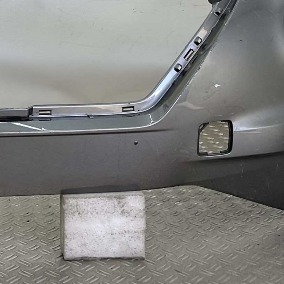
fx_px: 743
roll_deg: -1.8
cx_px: -16
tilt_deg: -8.6
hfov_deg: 20.8
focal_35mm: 80
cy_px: 45
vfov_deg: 21.3
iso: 16
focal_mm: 3
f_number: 1.8
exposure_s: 1/182
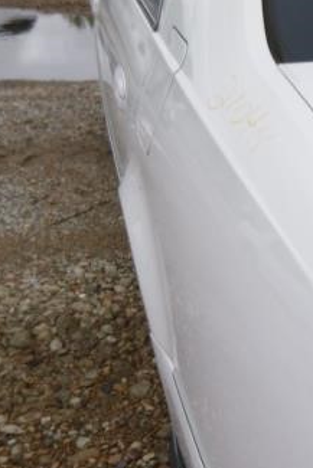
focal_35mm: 64
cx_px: 385
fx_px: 834
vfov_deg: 30.3
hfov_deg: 19.8
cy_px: 403
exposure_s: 1/200
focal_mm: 4.5
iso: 100
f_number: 3.9
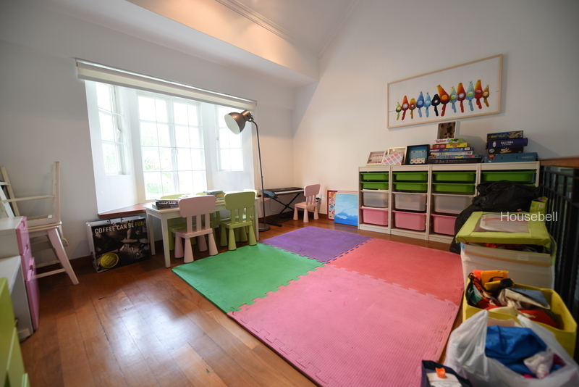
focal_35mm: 14
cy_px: 194
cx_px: 290
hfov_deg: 104.2
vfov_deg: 81.3
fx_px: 225
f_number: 3.5
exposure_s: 1/13
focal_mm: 14
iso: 320
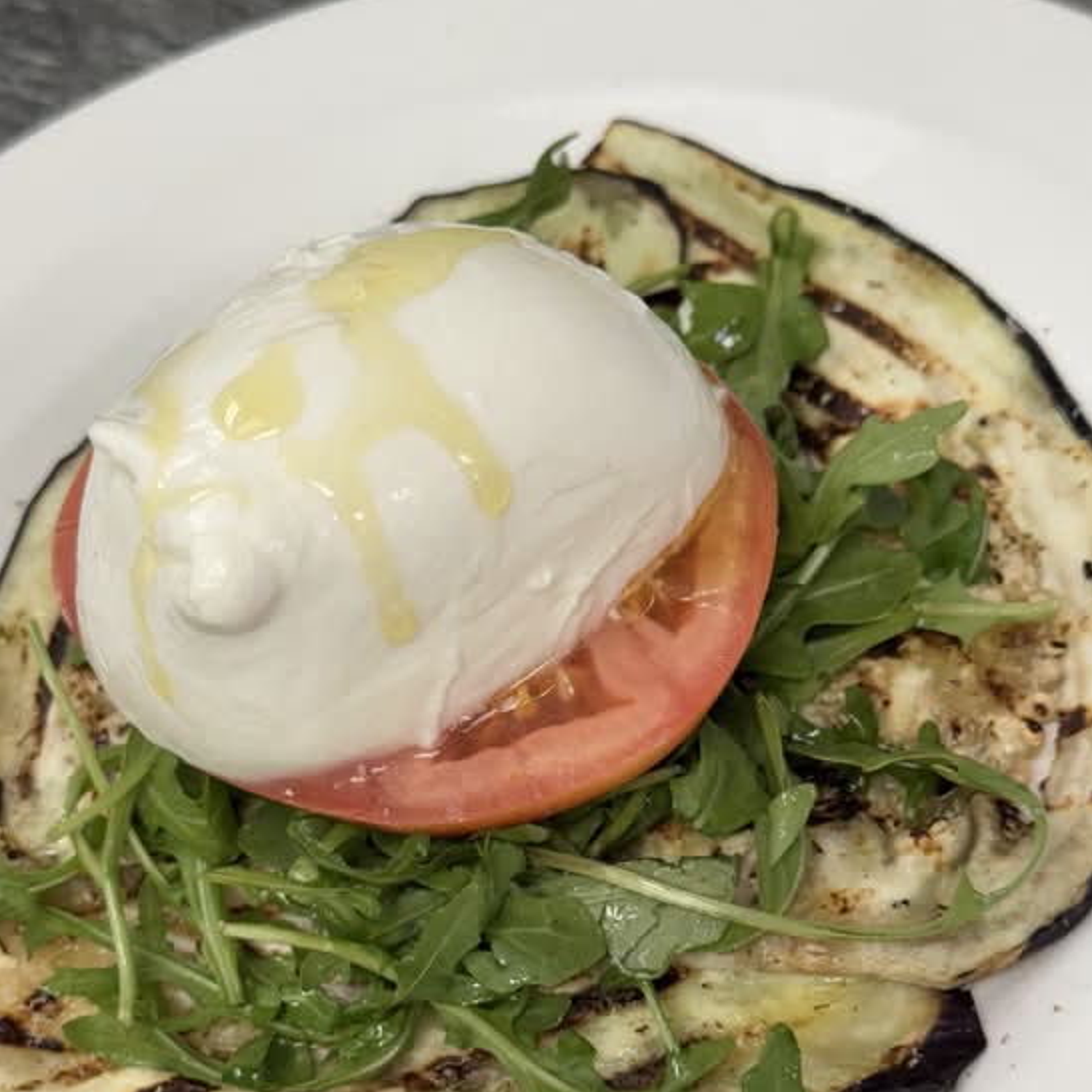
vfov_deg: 30.0
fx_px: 2034
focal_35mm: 57
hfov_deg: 30.0
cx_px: 548
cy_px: 661
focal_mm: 6.76
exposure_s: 1/60
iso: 50
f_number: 1.78
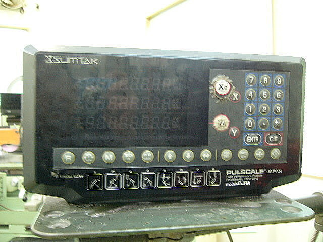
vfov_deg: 40.7
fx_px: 327
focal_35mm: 35
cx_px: 162
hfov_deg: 52.6
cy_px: 121
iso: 200
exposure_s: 1/8
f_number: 2.8
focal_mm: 5.8
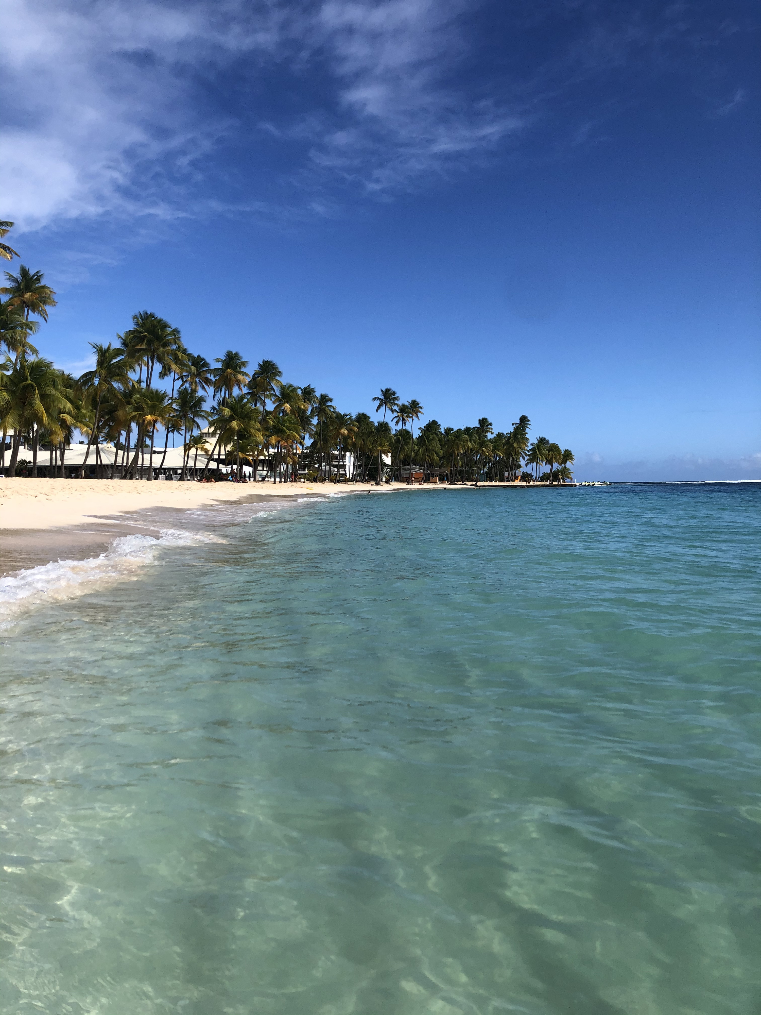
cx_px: 380
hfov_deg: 49.7
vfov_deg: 63.4
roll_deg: +0.9
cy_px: 508
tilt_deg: -1.8
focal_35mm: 28
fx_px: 821
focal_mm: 4
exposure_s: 1/3003
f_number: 1.8
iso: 20
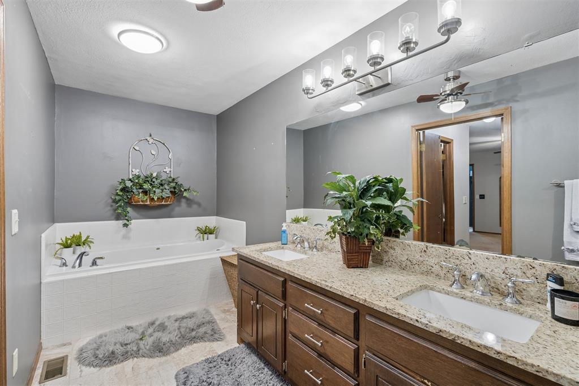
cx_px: 290
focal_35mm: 16
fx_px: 257
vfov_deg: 73.7
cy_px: 193
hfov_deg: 96.7
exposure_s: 1/3.33
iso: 200
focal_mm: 16
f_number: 8
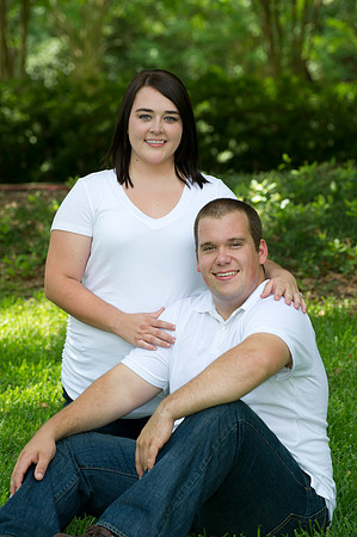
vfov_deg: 13.3
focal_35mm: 155
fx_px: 2311
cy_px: 268
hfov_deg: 8.8
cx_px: 178
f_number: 5.6
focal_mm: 155
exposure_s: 1/200
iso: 400
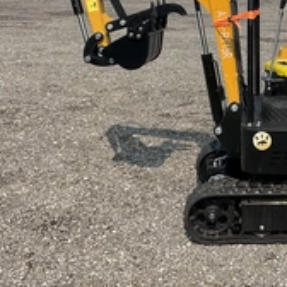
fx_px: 572
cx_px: 263
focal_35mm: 61
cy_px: 32
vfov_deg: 27.2
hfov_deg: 27.1
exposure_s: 1/1577
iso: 25
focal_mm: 3
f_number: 1.8
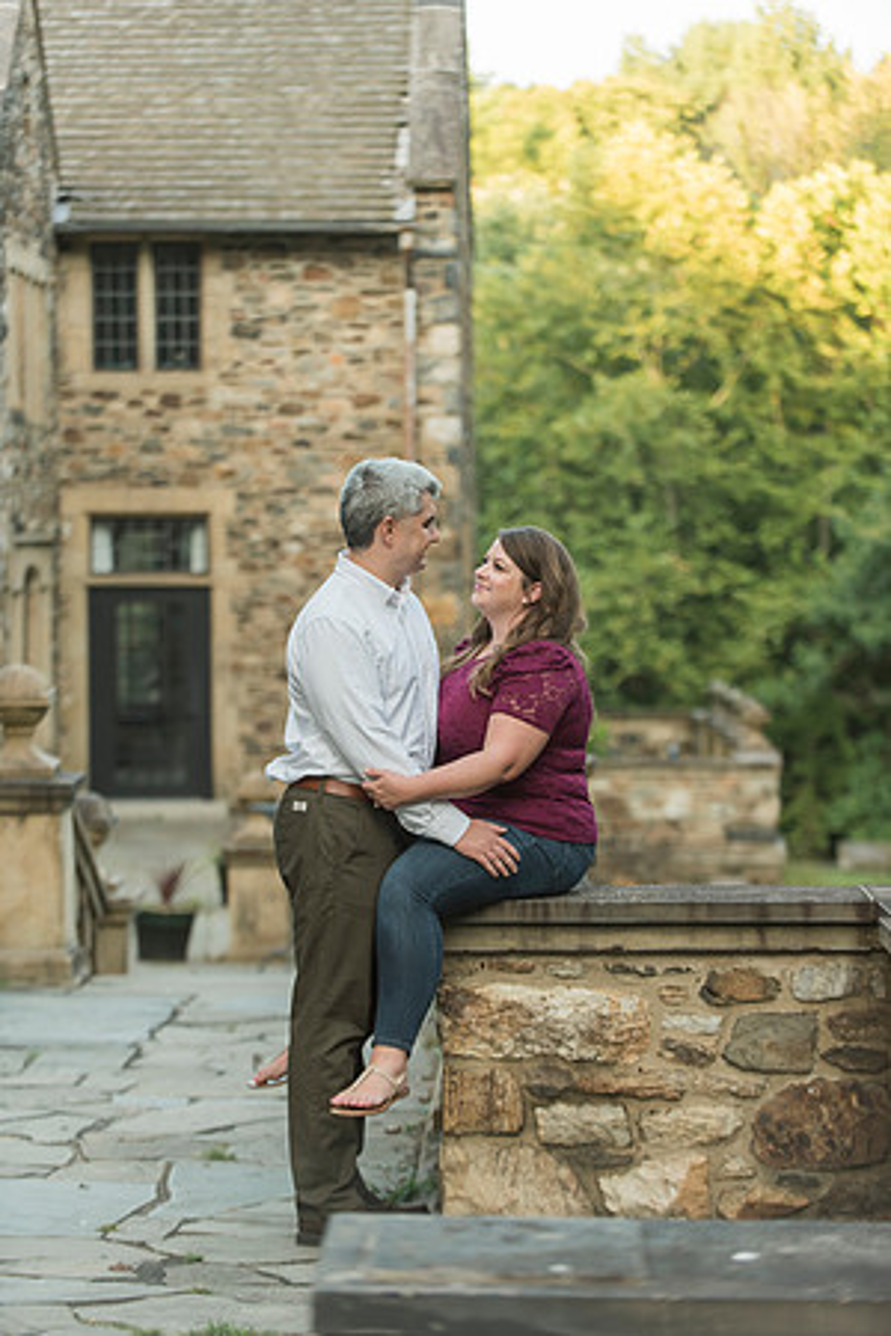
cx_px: 446
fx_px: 3786
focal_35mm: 102
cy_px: 668
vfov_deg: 20.0
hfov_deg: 13.4
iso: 800
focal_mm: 102
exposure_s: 1/640
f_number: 3.2
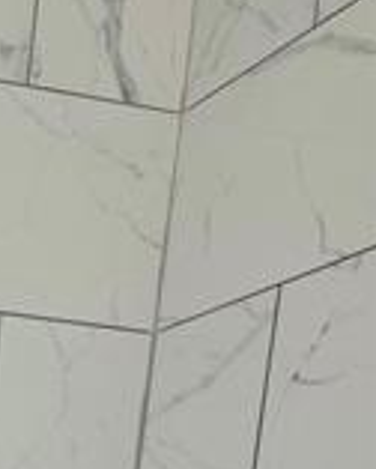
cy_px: 747
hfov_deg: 15.7
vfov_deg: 23.0
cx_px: -477
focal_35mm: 62
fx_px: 861
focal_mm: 2.2
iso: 160
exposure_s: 1/60.2
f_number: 1.9
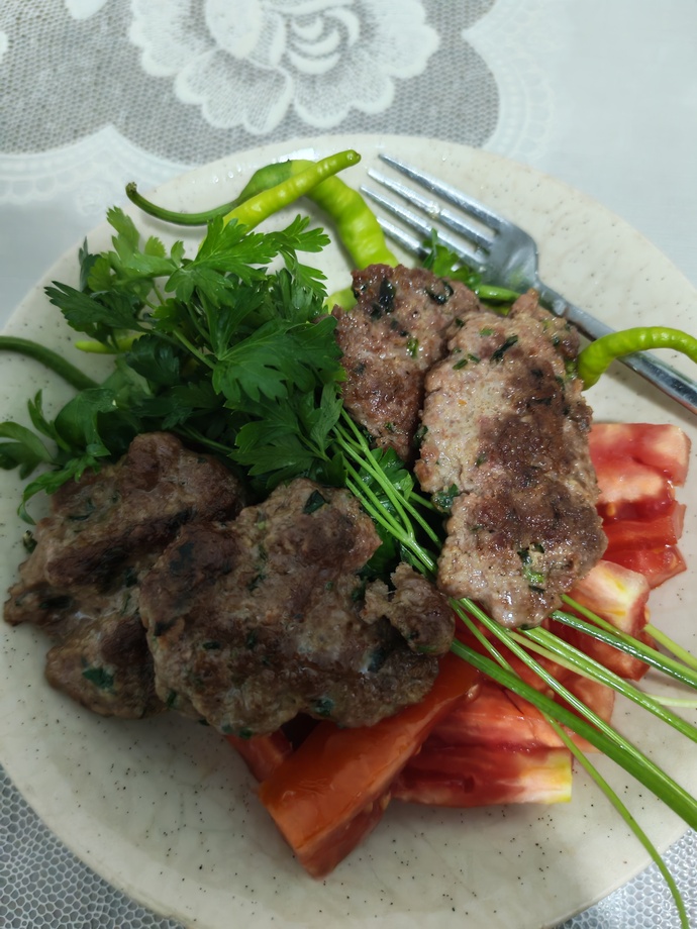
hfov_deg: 51.4
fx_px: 725
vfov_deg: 65.3
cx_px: 348
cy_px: 464
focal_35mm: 27
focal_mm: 6.12
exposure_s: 1/33
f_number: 1.9
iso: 2500
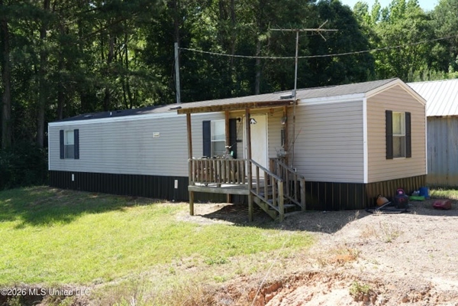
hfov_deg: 51.9
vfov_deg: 35.9
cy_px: 153
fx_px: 471
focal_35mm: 37
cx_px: 229
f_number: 4
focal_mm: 37
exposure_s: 1/1000
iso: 400
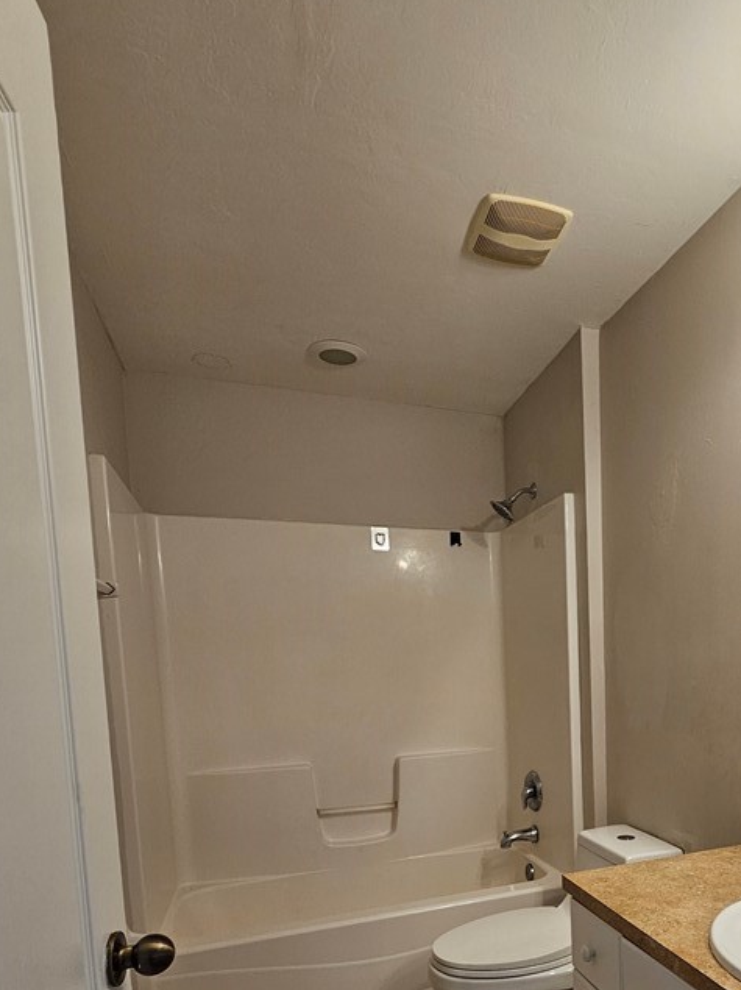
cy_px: 729
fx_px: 600
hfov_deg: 60.1
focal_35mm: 21
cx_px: 552
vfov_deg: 74.0
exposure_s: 1/60
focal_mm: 2.2
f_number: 2.2
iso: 125
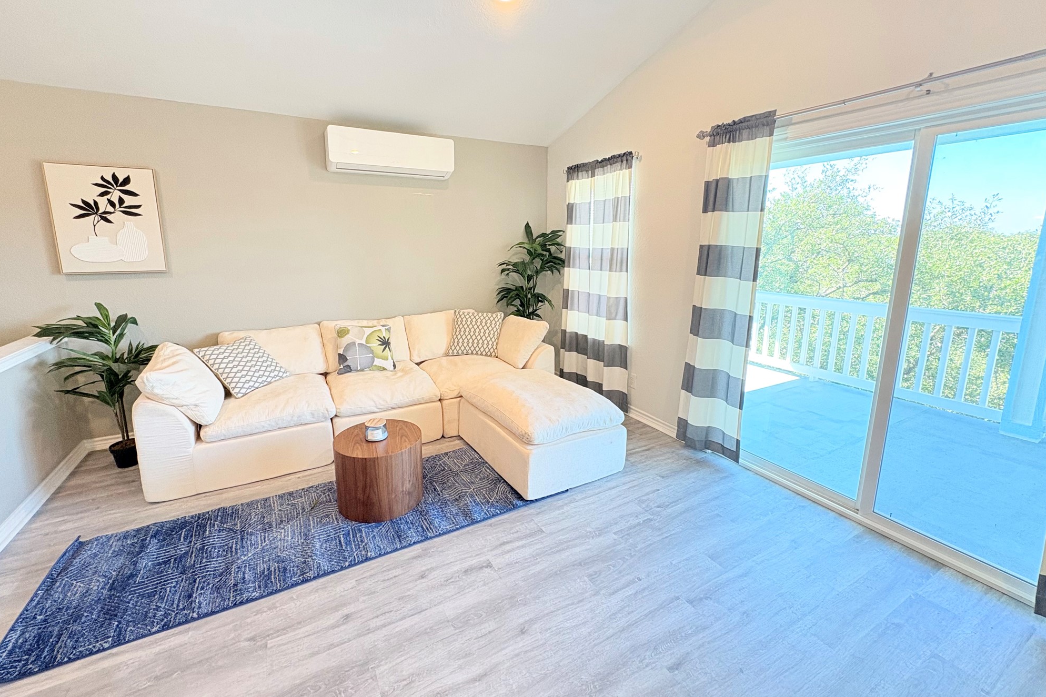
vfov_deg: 77.2
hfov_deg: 100.4
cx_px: 510
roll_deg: +0.4
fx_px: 436
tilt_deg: -9.8
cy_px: 319
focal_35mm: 15
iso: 200
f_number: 2.2
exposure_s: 1/60
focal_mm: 2.22
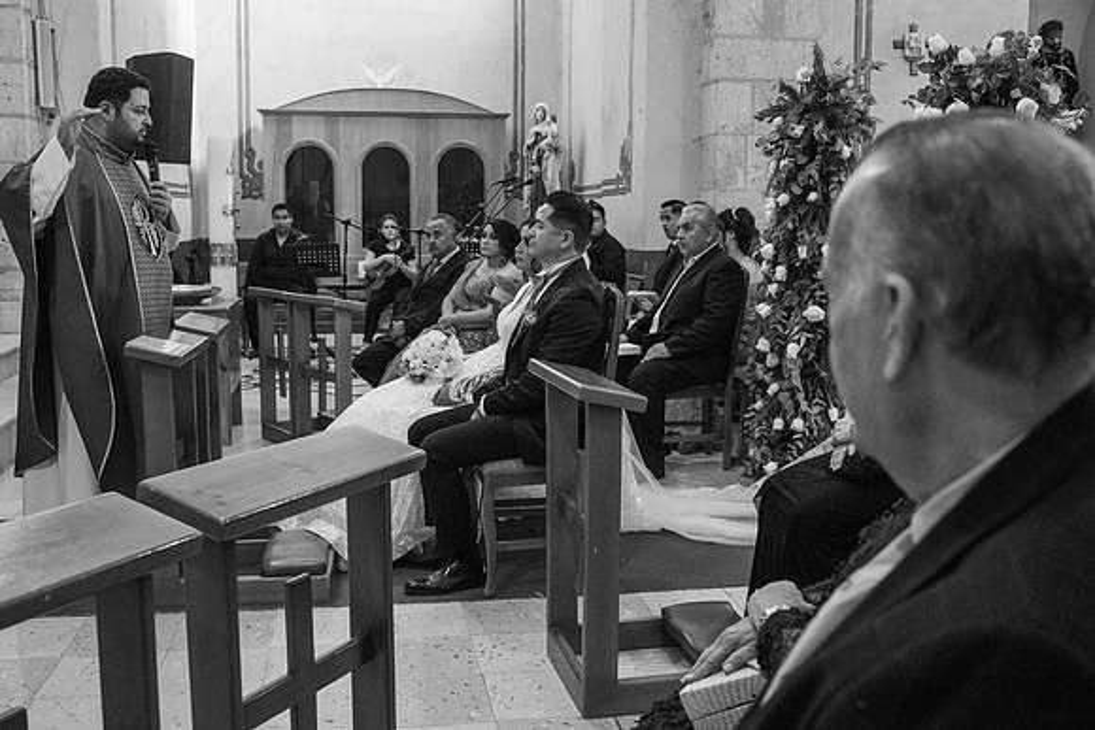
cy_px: 365
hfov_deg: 52.4
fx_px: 1114
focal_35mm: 37
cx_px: 548
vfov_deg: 36.3
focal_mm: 35
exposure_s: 1/100
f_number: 5
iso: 2500
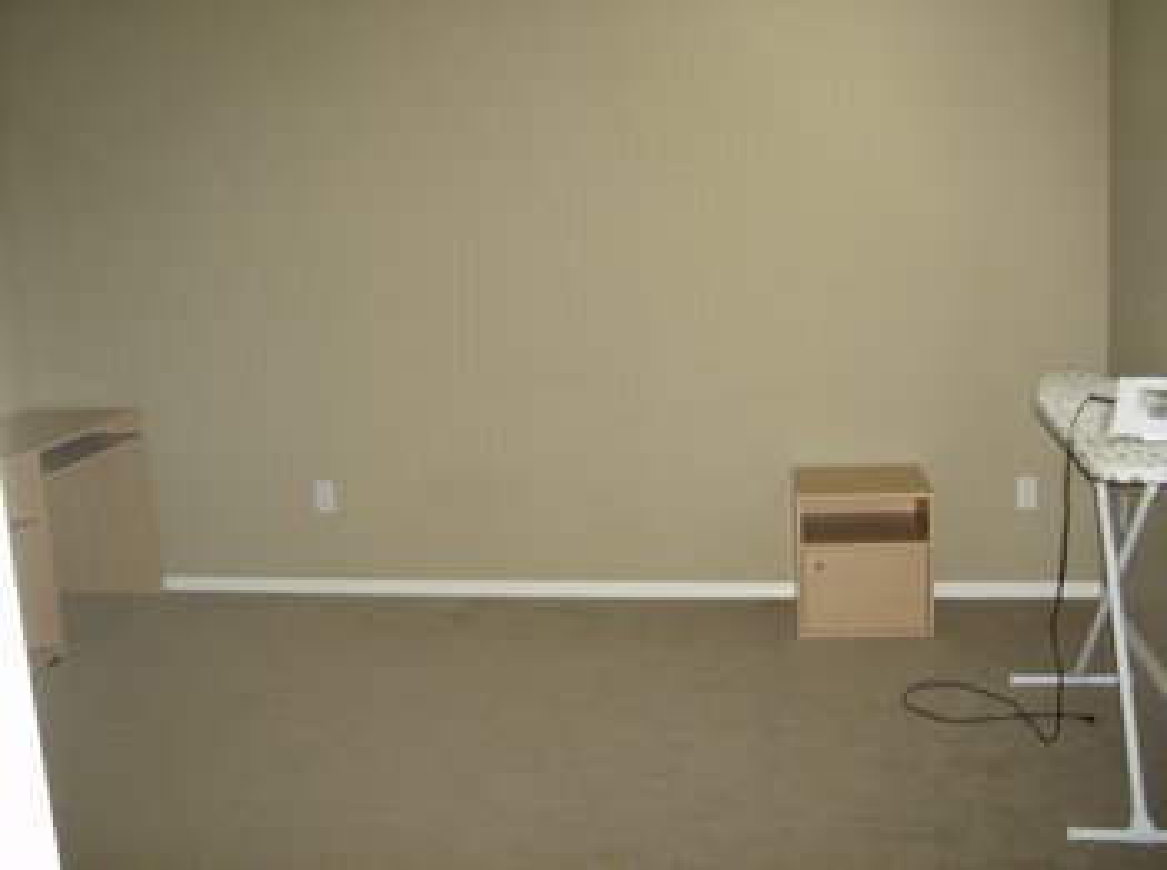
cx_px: 584
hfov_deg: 51.4
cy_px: 435
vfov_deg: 39.5
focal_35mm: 36
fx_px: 1211
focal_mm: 6
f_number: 2.8
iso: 200
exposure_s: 1/60
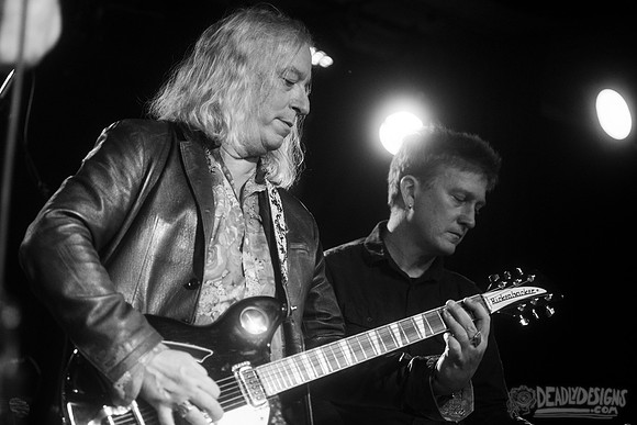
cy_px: 201
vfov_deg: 16.0
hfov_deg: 23.8
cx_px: 298
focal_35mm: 85
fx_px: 1510
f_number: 3.2
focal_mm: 80
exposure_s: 1/200
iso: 2000
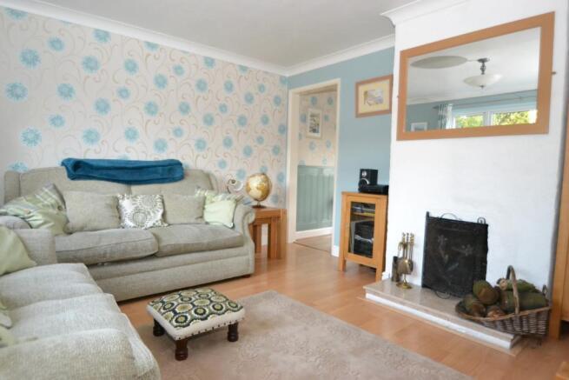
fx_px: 332
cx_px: 284
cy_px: 190
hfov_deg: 81.2
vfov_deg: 59.5
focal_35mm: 21
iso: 3200
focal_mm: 14
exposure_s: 1/60
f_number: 3.8
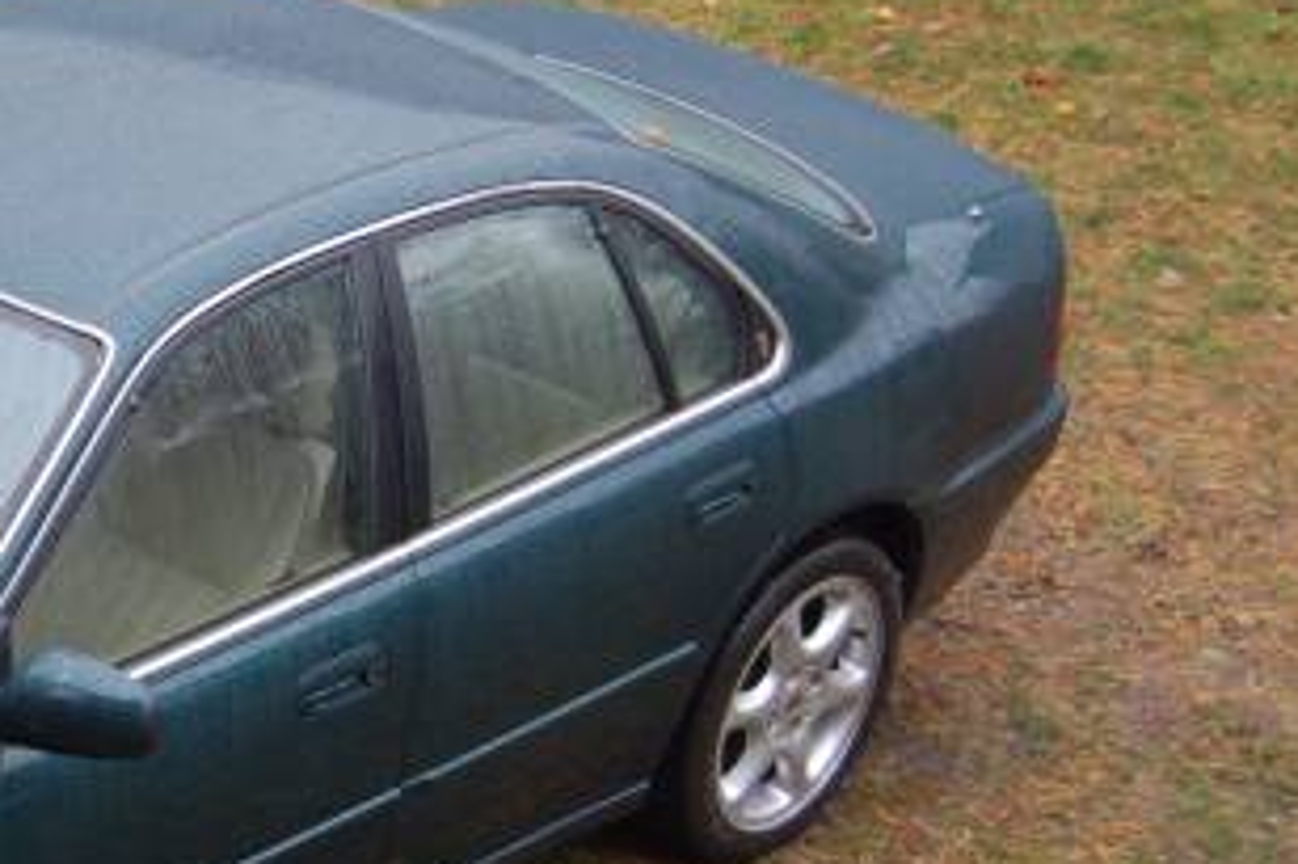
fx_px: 3928
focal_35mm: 109
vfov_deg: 12.5
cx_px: -341
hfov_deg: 17.7
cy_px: 527
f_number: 4.2
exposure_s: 1/60
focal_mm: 28
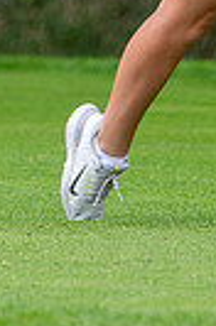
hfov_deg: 0.9
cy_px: -191
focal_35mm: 1526
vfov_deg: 1.4
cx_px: 160
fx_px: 13805
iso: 500
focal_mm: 300
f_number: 4
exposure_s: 1/1000
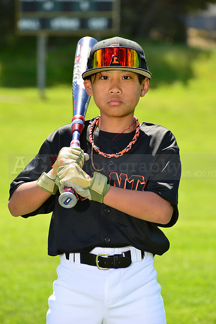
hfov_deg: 8.1
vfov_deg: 12.1
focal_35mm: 170
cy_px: 162
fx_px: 1529
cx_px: 108
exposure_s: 1/250
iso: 200
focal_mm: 170
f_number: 8
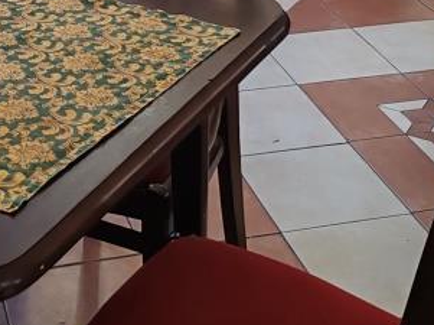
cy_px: -185
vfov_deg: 14.7
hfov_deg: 21.1
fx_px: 1152
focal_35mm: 92
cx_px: 99
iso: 800
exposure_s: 1/50
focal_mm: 6.12
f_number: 1.9
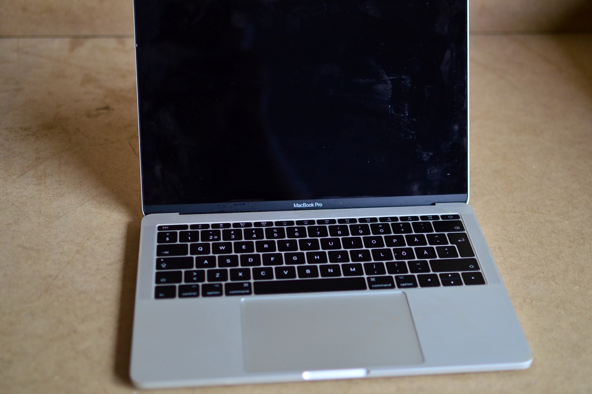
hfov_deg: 35.9
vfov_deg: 24.4
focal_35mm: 56
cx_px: 304
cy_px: 192
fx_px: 912
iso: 400
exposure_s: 1/800
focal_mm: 35
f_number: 1.8
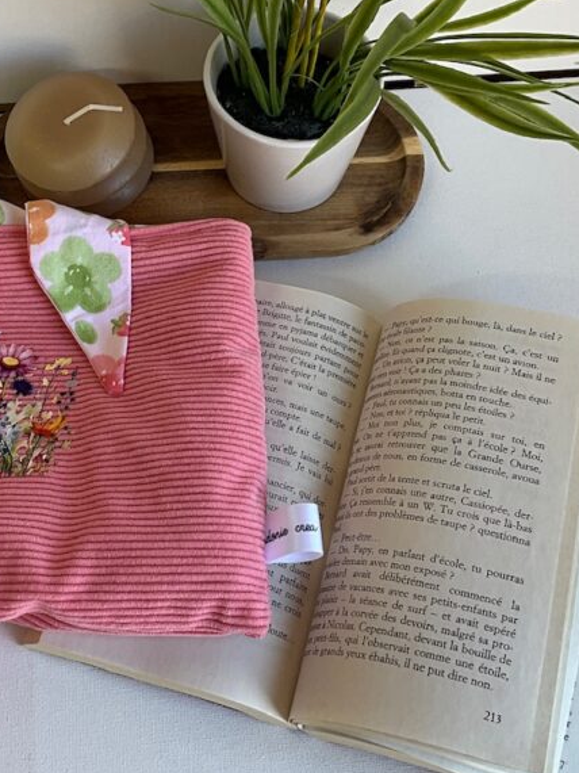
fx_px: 1160
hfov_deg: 27.9
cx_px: 202
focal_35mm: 52
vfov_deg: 36.5
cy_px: 267
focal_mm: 3
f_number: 1.8
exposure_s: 1/100
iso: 20
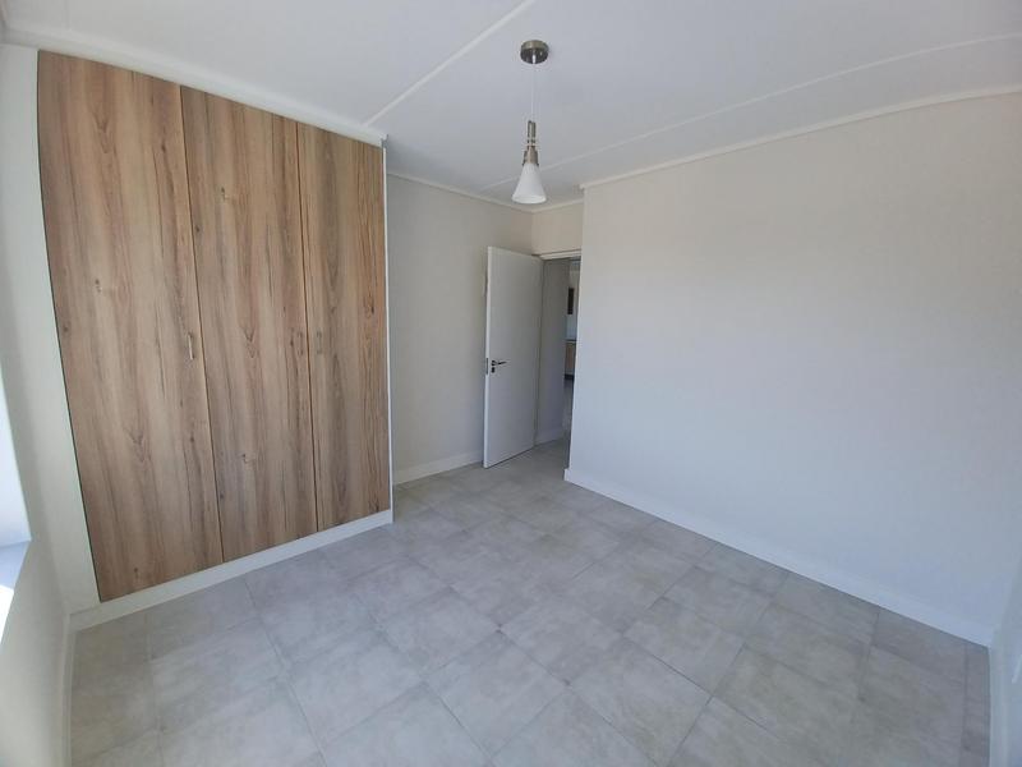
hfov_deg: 106.2
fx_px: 384
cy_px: 384
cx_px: 511
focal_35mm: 13
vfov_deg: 89.9
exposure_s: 1/147
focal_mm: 1.42
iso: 40
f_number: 2.2
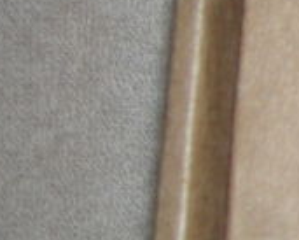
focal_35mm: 200
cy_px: -140
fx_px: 1771
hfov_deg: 8.6
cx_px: 766
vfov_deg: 7.6
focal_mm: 5.7
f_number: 5.7
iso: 50
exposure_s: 1/60
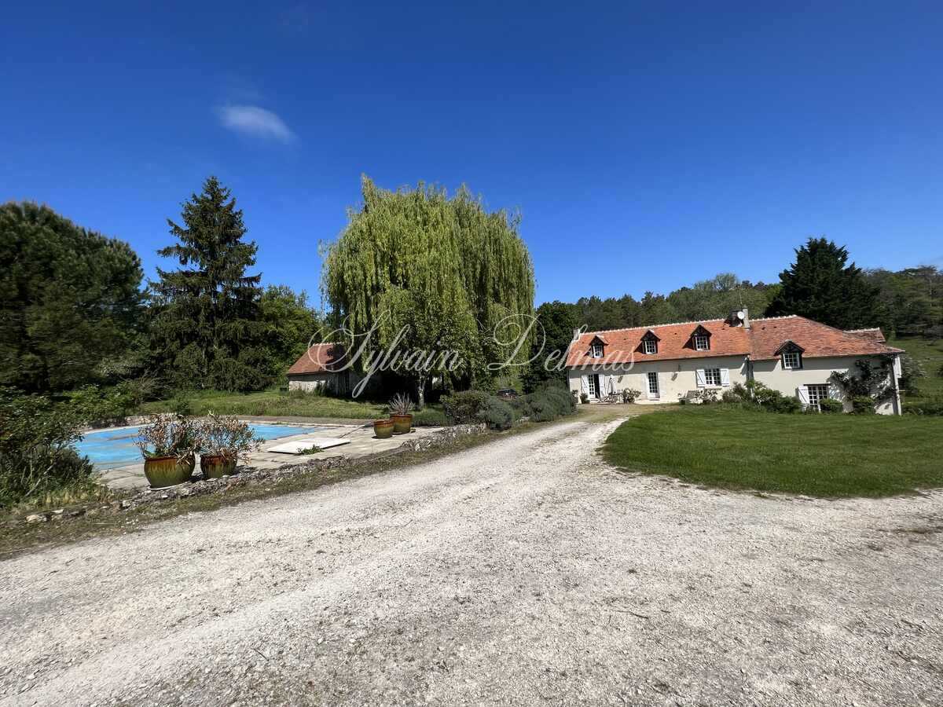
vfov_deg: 89.9
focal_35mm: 13
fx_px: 354
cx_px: 472
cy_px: 354
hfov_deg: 106.2
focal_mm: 1.57
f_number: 1.8
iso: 32
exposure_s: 1/1754
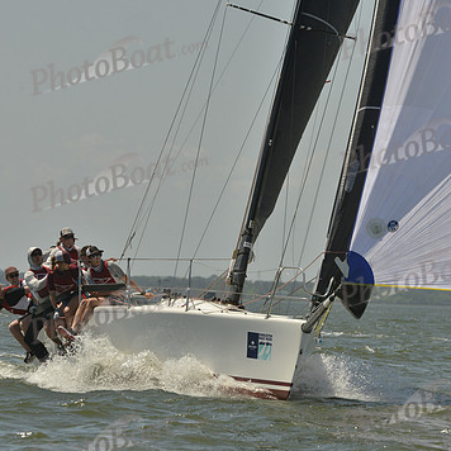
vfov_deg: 4.9
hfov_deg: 4.9
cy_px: 227
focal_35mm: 360
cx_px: 275
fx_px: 5306
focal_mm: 260
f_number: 10
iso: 280
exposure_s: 1/1250
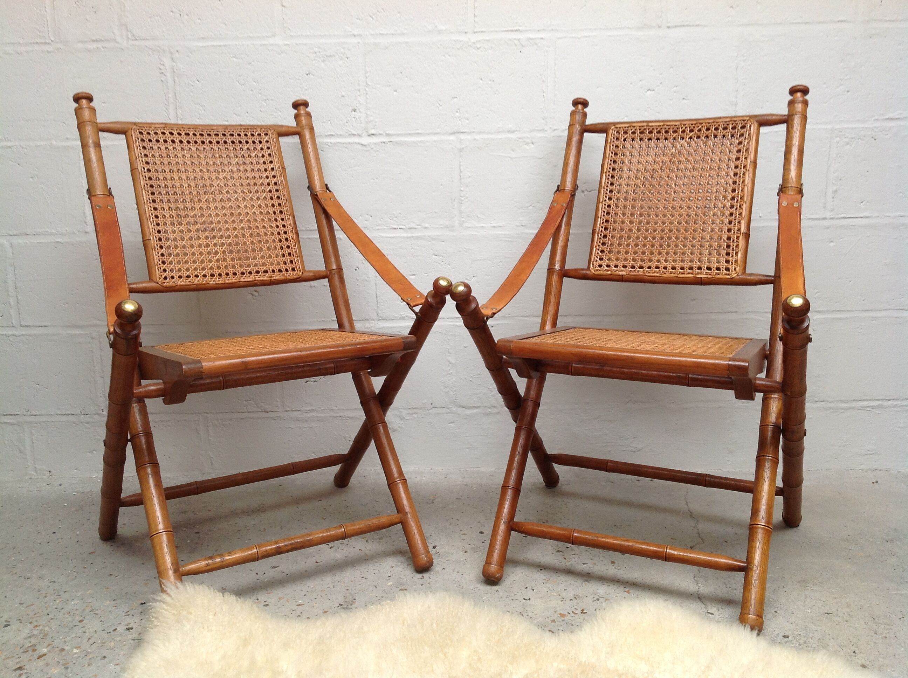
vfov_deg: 40.6
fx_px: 917
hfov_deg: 52.7
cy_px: 339
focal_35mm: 35
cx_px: 454
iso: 80
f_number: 2.4
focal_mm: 4.28
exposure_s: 1/24
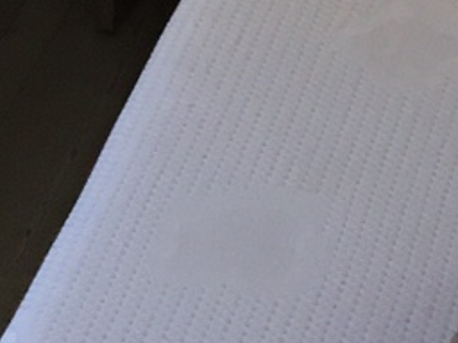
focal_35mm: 228
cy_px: -865
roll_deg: -1.6
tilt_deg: -17.1
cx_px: 77
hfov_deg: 8.7
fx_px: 3017
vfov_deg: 5.8
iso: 40
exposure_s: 1/33
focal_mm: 4.15
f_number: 2.2
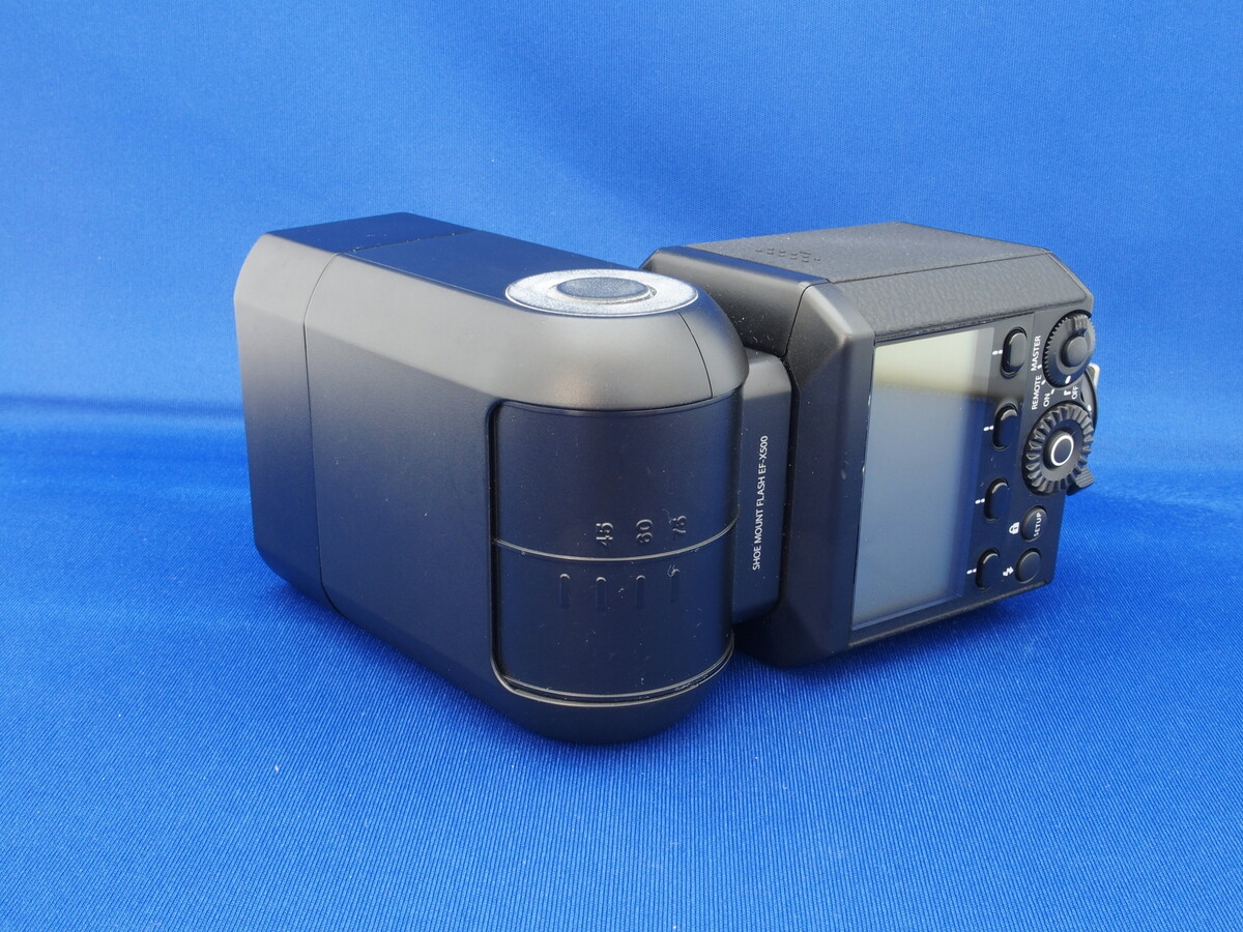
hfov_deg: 49.0
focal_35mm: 38
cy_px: 466
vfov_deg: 37.7
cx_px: 622
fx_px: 1365
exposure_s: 3.2
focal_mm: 8.1
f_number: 8
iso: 100
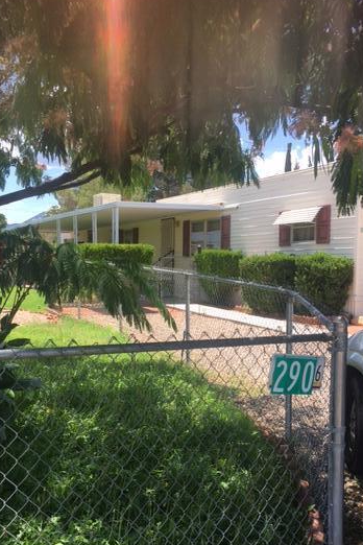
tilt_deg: -1.2
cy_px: 303
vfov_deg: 51.8
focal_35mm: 37
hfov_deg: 35.9
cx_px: 174
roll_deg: -0.1
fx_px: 560
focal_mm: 4.15
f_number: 2.2
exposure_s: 1/625
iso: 25
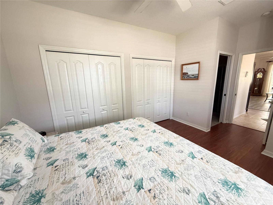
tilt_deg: -11.1
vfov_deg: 85.7
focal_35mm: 14
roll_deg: +1.2
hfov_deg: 102.1
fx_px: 110
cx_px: 136
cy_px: 102
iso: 500
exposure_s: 1/60
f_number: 2.2
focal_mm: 2.22
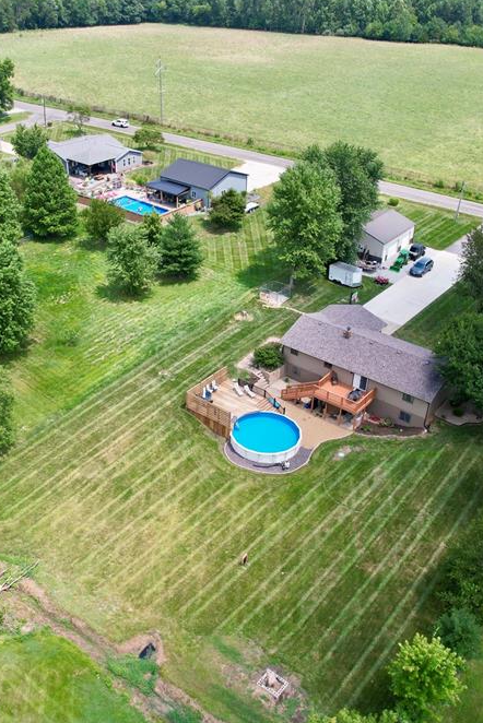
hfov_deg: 38.6
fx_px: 683
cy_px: 362
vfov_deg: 55.8
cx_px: 178
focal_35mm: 34
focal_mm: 8.38
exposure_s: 1/1000
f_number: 2.8
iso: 100
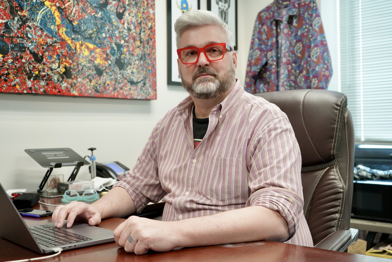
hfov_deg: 47.4
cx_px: 196
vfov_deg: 32.6
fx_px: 446
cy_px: 131
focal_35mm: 41
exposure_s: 1/160
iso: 2500
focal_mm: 41
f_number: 4.5
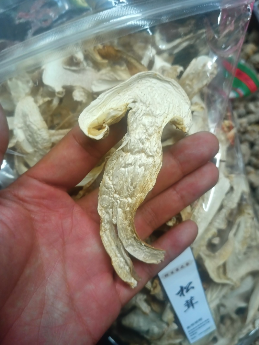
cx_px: 130
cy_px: 172
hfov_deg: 51.3
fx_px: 269
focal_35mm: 27
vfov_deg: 65.3
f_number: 1.9
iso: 376
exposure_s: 1/50
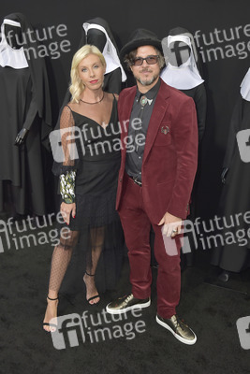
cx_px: 125
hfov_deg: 35.1
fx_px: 395
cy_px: 187
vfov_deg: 50.7
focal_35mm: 38
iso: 200
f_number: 6.3
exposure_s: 1/250
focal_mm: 38
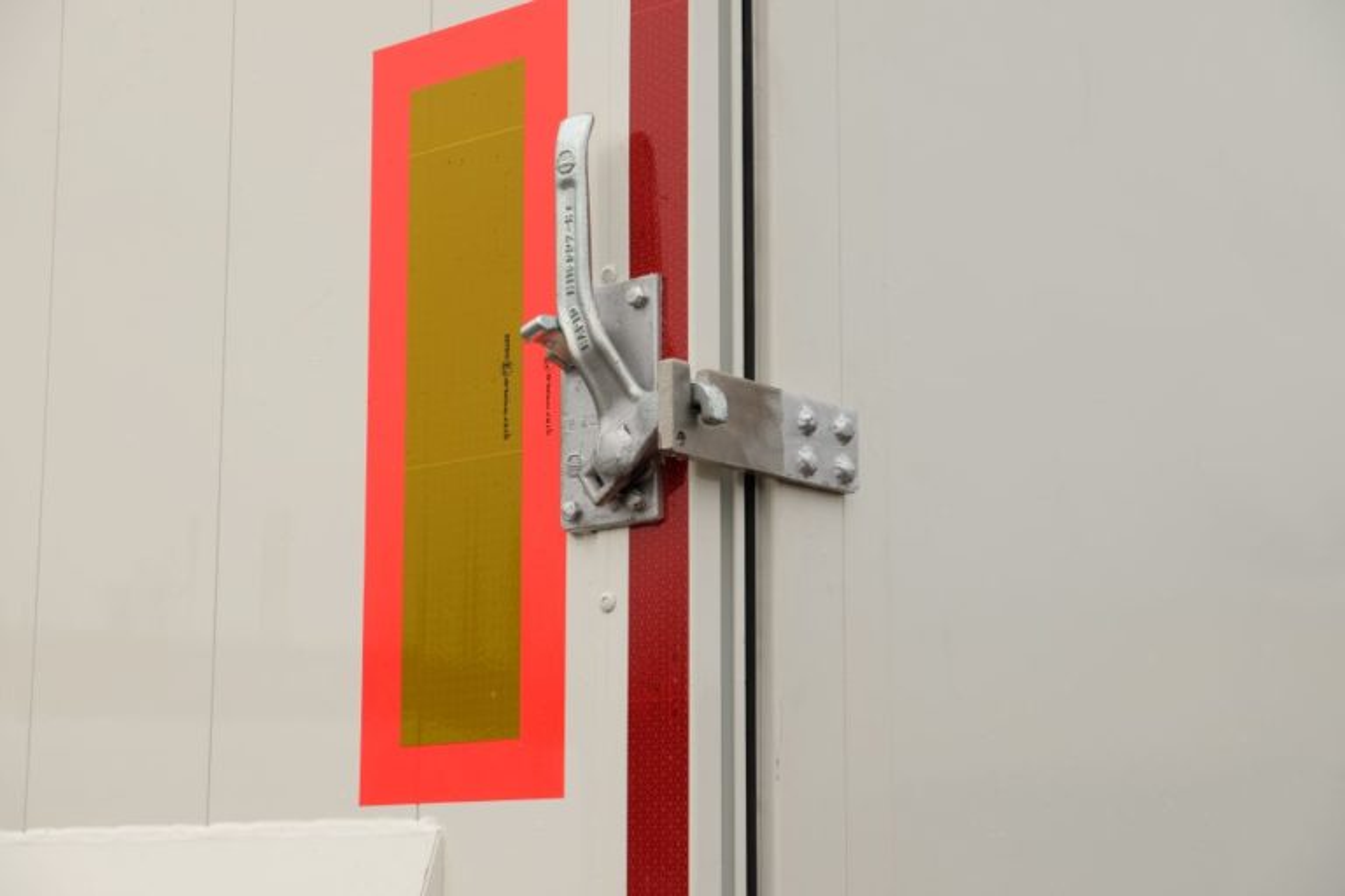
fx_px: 2167
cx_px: 672
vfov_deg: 23.4
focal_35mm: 58
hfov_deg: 34.5
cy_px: 448
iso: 200
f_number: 5.6
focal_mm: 38.9
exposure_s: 1/420
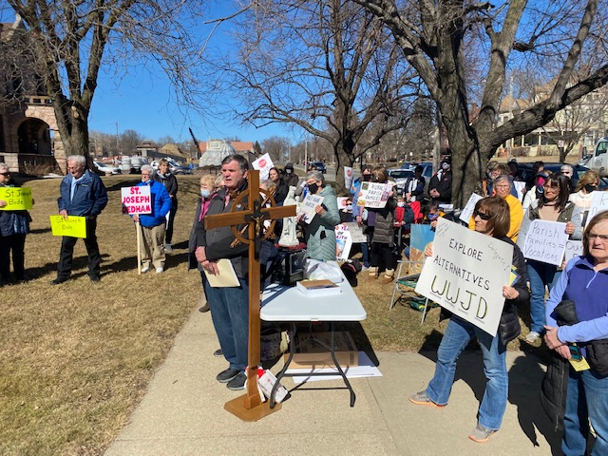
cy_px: 228
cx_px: 304
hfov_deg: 67.3
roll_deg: -0.1
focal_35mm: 26
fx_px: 457
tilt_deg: -6.6
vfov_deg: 53.1
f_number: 1.8
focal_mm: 4.25
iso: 32
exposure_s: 1/4274
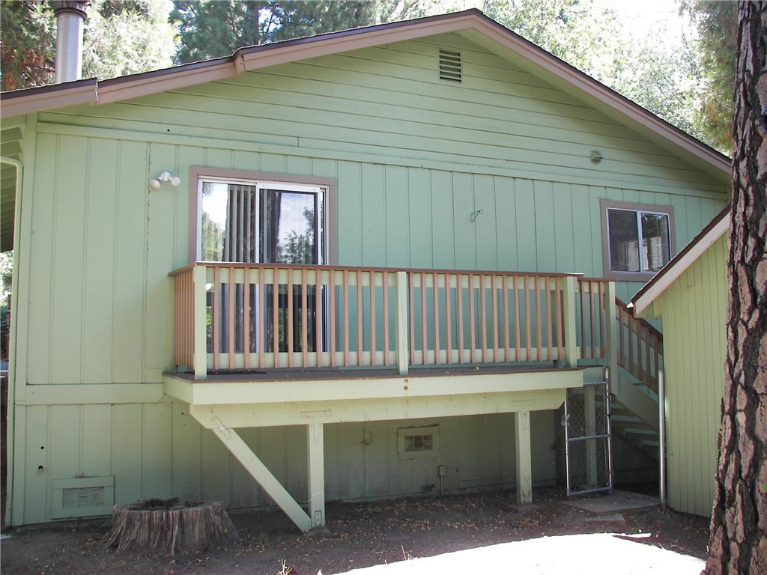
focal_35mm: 36
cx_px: 384
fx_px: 798
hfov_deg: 51.4
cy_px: 288
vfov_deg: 39.7
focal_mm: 6
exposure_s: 1/60
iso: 50
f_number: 2.8
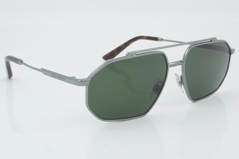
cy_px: 80
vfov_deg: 18.2
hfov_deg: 27.0
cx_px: 120
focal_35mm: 75
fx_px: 498
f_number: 32
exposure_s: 1/3
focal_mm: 50
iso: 100
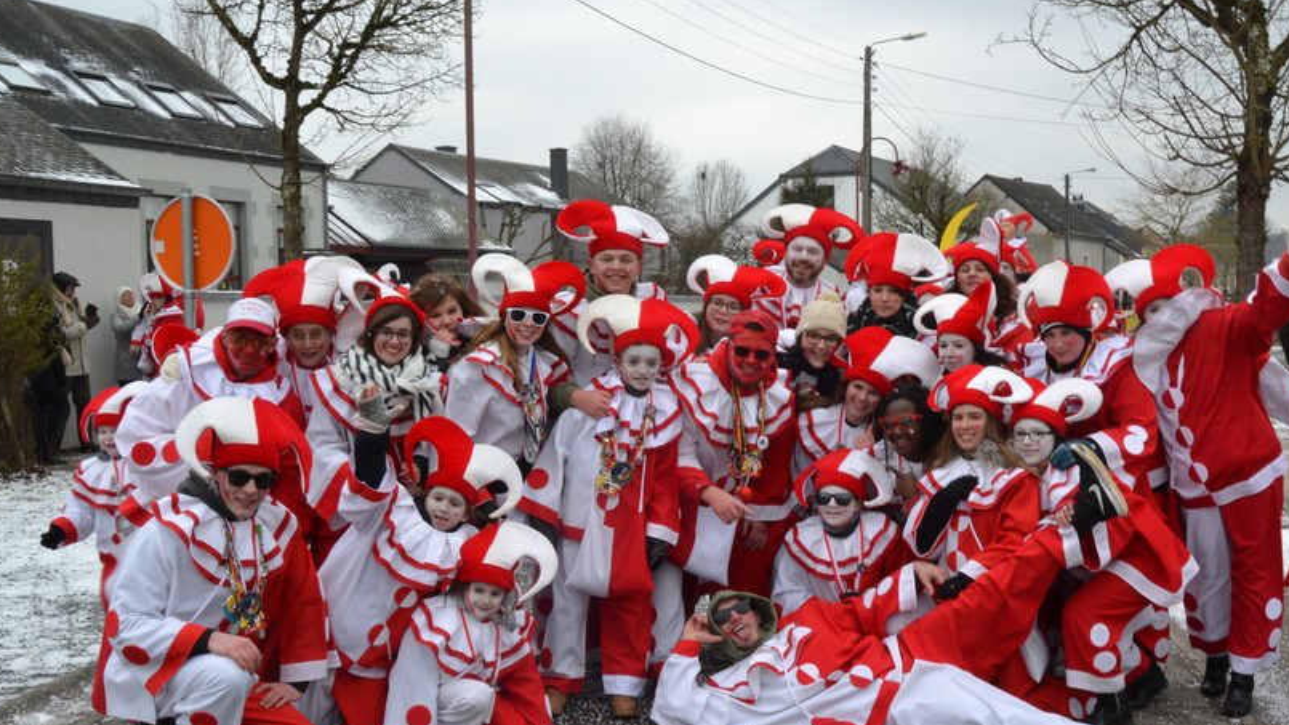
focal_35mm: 44
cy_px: 438
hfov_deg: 46.1
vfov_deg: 27.1
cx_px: 770
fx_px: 1504
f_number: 14
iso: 800
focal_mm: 22
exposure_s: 1/100
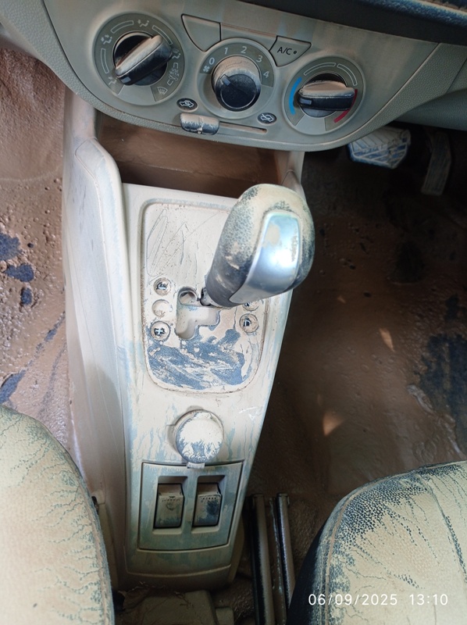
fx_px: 505
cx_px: 234
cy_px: 312
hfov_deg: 49.7
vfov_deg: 63.5
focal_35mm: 28
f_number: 1.79
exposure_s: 1/50
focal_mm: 4.7
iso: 197
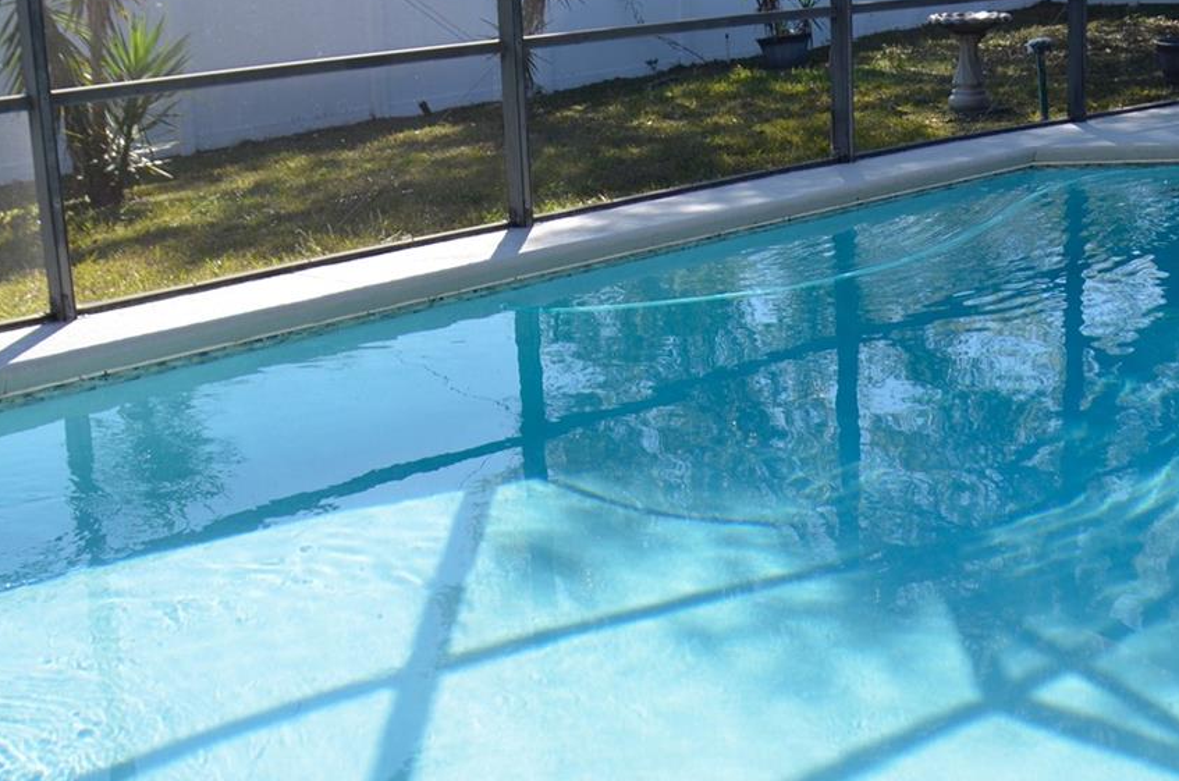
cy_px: 182
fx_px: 1667
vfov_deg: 26.0
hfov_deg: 38.6
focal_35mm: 51
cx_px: 770
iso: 200
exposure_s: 1/250
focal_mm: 18
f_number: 8
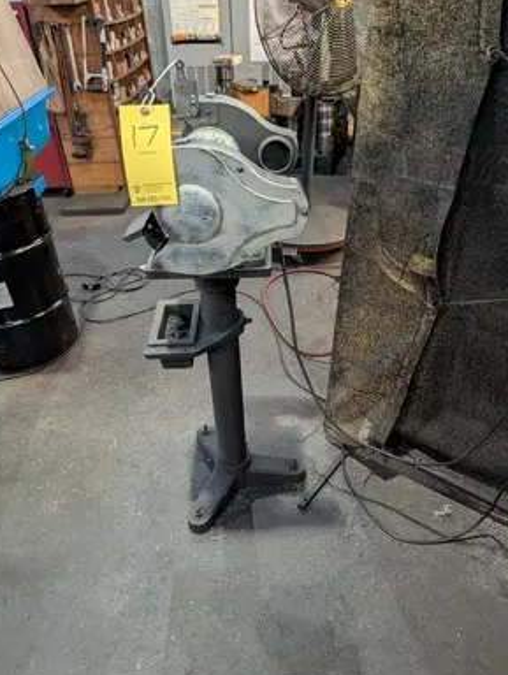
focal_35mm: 25
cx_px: 252
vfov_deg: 69.3
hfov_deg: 55.0
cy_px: 346
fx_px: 488
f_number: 1.68
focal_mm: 6.9
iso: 671
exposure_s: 1/120
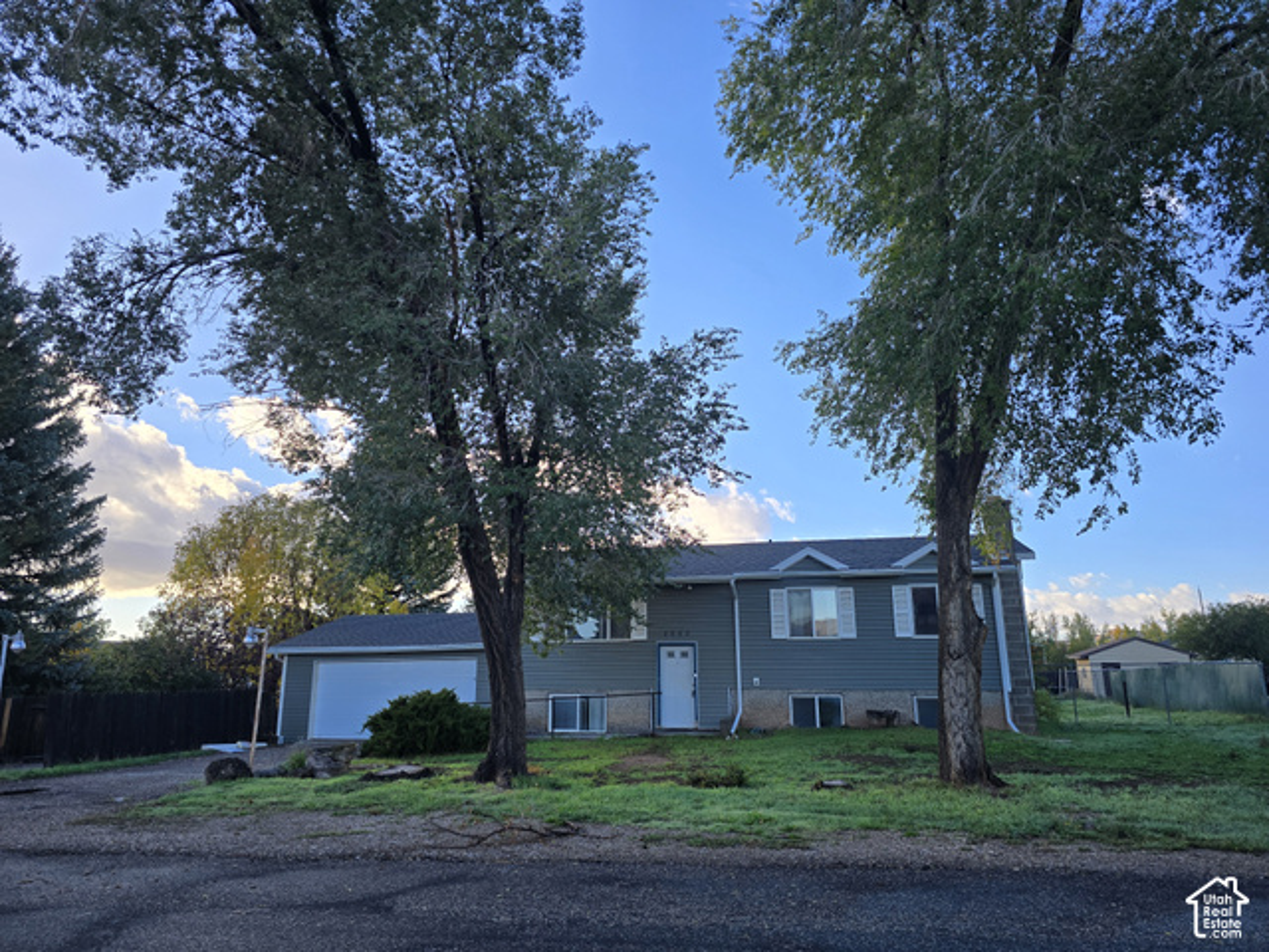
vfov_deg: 58.9
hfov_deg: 73.9
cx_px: 634
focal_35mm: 23
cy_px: 476
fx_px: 843
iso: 12
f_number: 1.7
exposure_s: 1/345
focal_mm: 6.3
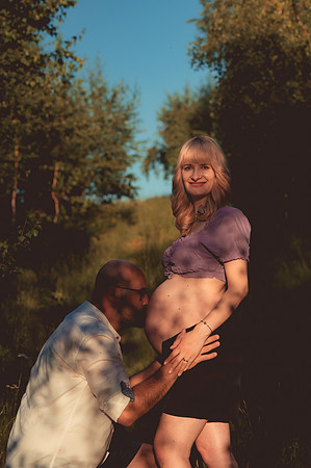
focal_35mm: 85
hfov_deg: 16.0
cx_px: 156
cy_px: 234
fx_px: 1104
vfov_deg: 23.9
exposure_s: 1/4000
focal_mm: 85
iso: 400
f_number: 5
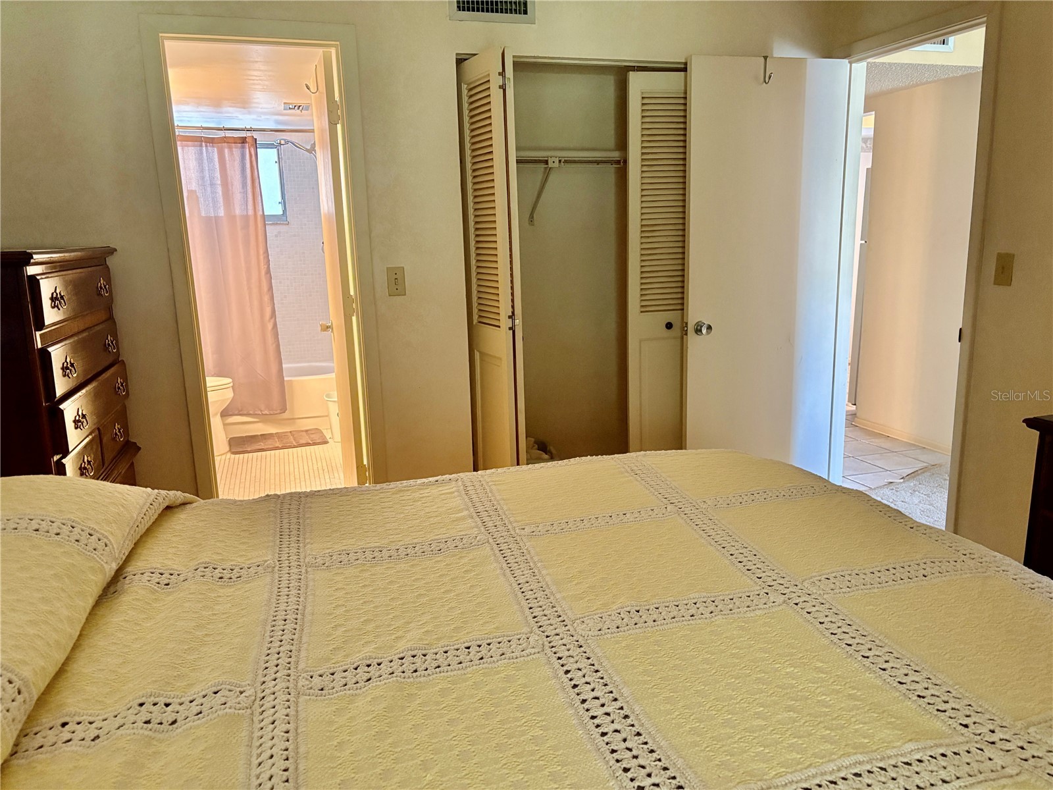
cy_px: 395
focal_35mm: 26
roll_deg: +2.2
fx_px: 791
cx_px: 526
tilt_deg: -11.1
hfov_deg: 67.3
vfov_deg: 53.1
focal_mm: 5.96
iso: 400
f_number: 1.6
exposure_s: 1/60
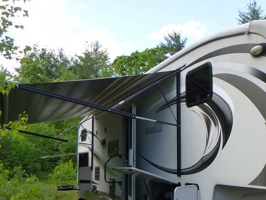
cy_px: 119
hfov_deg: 40.9
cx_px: 218
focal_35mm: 44
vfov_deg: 32.8
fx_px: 338
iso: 160
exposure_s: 1/125
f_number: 3.9
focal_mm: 4.5
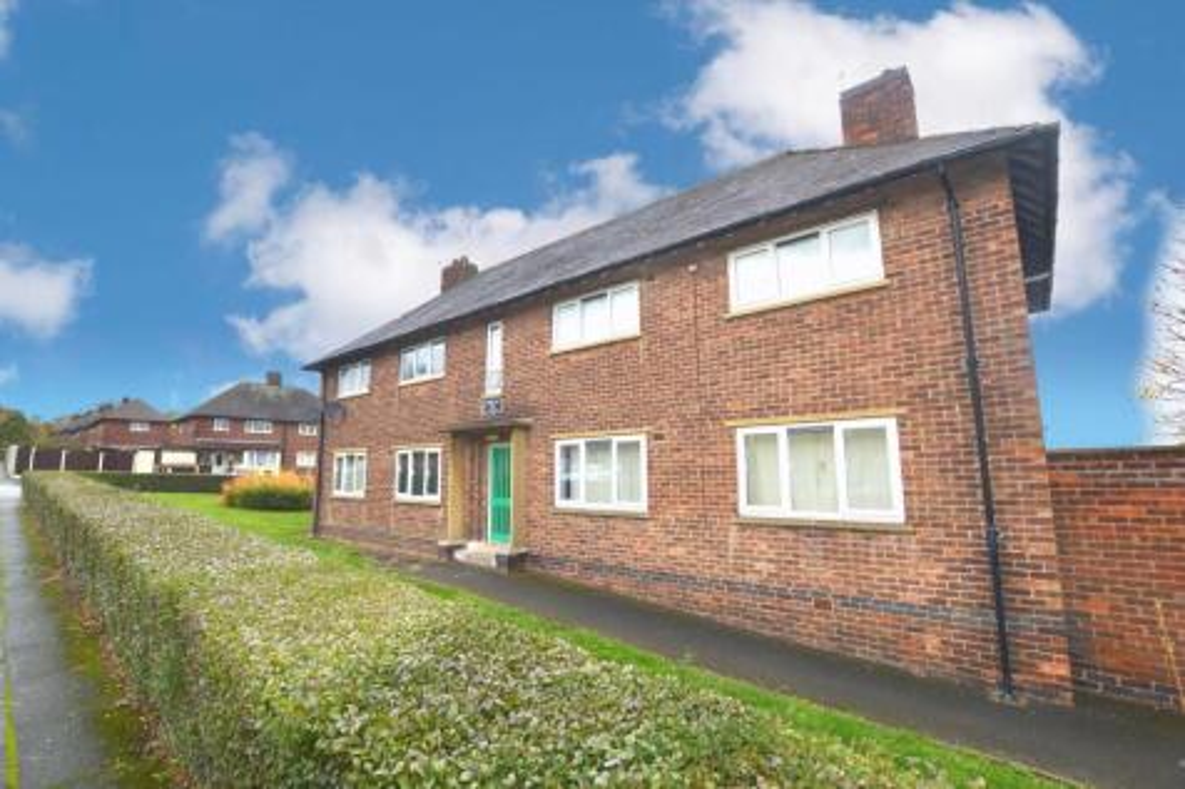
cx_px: 592
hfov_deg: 100.4
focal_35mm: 15
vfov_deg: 77.3
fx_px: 494
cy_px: 394
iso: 100
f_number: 4.5
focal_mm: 10
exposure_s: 1/200
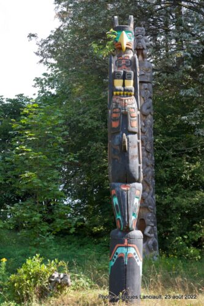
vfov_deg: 29.3
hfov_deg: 19.7
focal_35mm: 69
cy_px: 153
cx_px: 102
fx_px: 587
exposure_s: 1/80
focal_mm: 46
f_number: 5.6
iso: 100
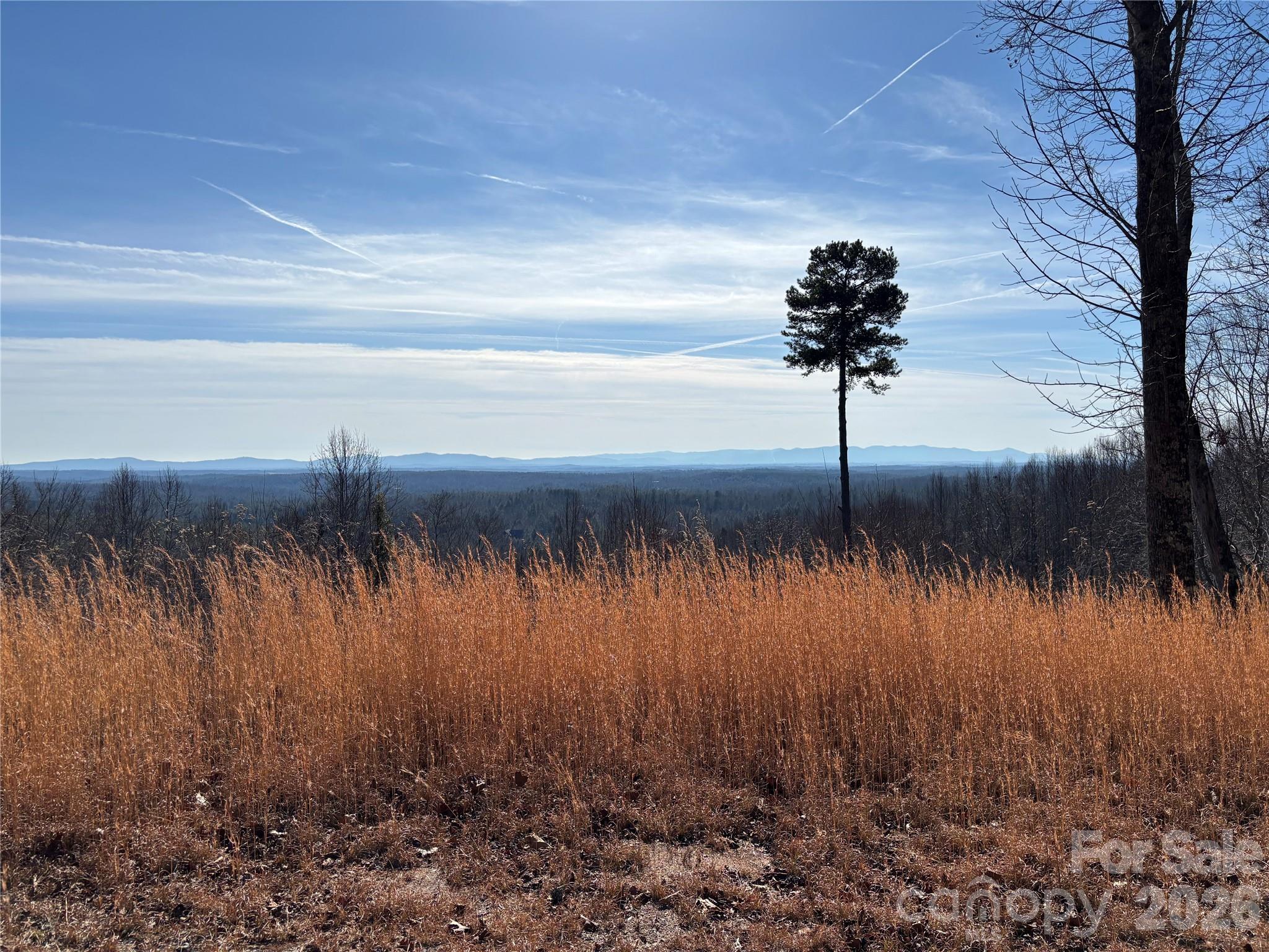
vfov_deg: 53.1
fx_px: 953
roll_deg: +0.2
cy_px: 476
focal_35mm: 26
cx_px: 634
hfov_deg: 67.3
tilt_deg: -0.8
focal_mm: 5.96
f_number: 1.6
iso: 50
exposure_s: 1/9901
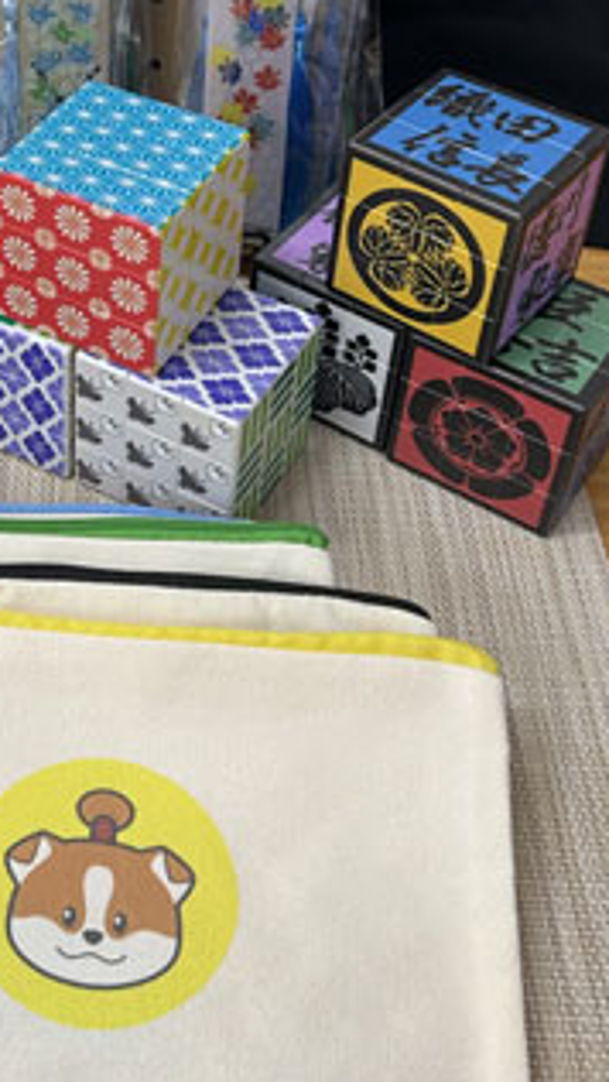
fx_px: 1233
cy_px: 270
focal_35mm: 43
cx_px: 72
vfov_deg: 45.7
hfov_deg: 26.9
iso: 125
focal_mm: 5.7
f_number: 1.5
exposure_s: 1/121
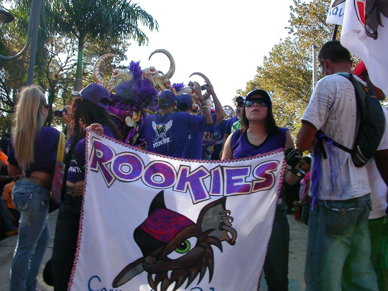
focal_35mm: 37
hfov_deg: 50.1
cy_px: 146
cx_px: 194
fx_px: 415
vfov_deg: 38.7
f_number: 4.5
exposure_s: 1/162
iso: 100
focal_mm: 5.6
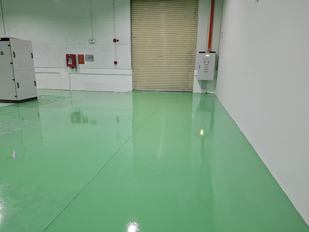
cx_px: 154
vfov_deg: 58.9
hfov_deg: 73.9
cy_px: 116
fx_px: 205
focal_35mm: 23
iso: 320
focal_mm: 5.54
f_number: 1.8
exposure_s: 1/100
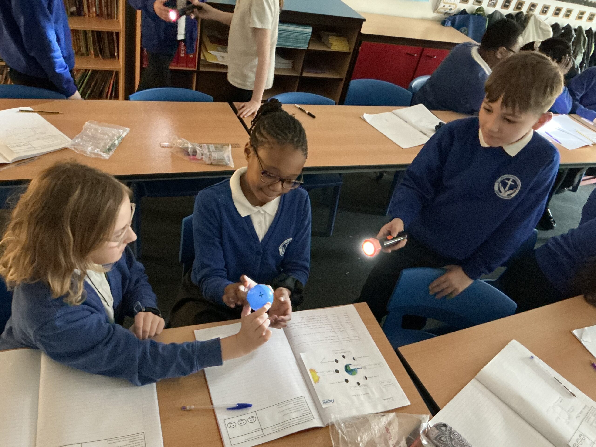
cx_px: 298
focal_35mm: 29
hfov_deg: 61.7
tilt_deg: -36.2
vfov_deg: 48.2
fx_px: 499
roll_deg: -14.8
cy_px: 224
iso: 640
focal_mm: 3
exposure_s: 1/15
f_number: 1.8
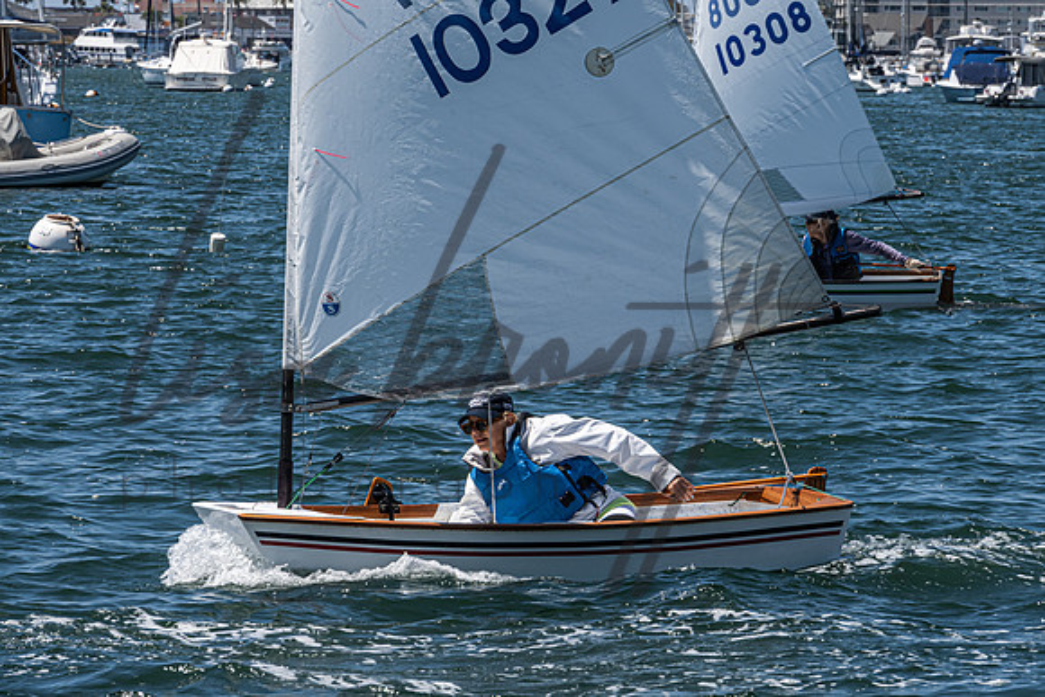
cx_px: 484
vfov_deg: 5.0
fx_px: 7946
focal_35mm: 274
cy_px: 332
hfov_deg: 7.5
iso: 250
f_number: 18
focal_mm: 200
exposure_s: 1/320
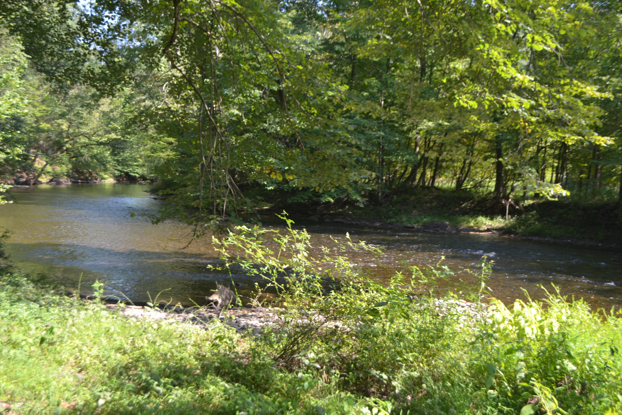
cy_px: 208
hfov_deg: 53.1
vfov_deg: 36.9
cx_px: 311
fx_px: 622
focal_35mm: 36
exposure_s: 1/80
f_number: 4
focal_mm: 24
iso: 100
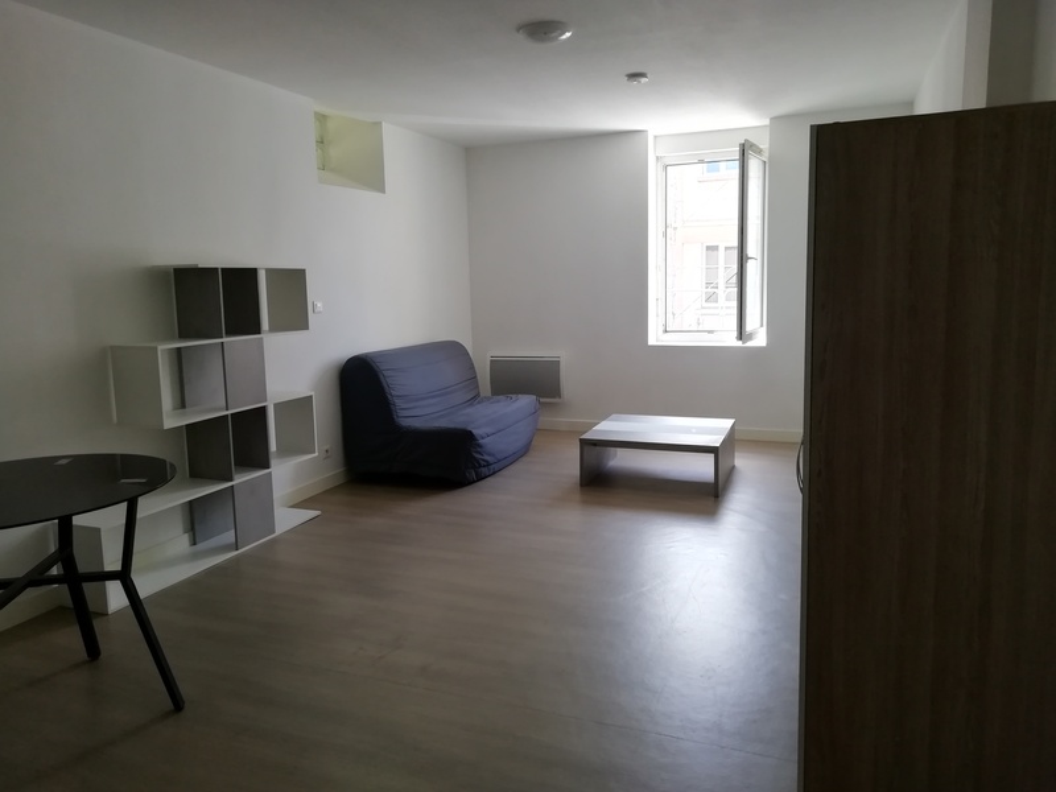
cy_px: 396
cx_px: 528
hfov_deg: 67.3
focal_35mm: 26
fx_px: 793
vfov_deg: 53.1
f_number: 2.2
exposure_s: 1/100
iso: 80
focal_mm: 3.21
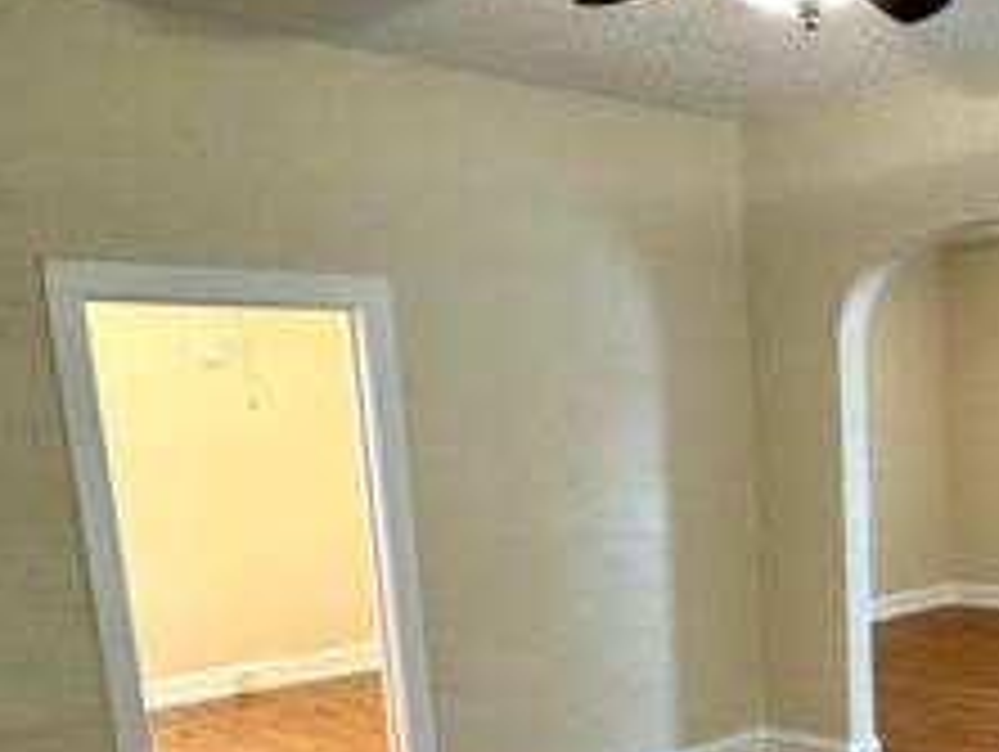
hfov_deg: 41.6
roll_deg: +1.9
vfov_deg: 33.1
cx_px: 880
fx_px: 1213
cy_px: 635
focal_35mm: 42
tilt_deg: -11.9
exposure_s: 1/60
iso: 400
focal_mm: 2.22
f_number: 2.2
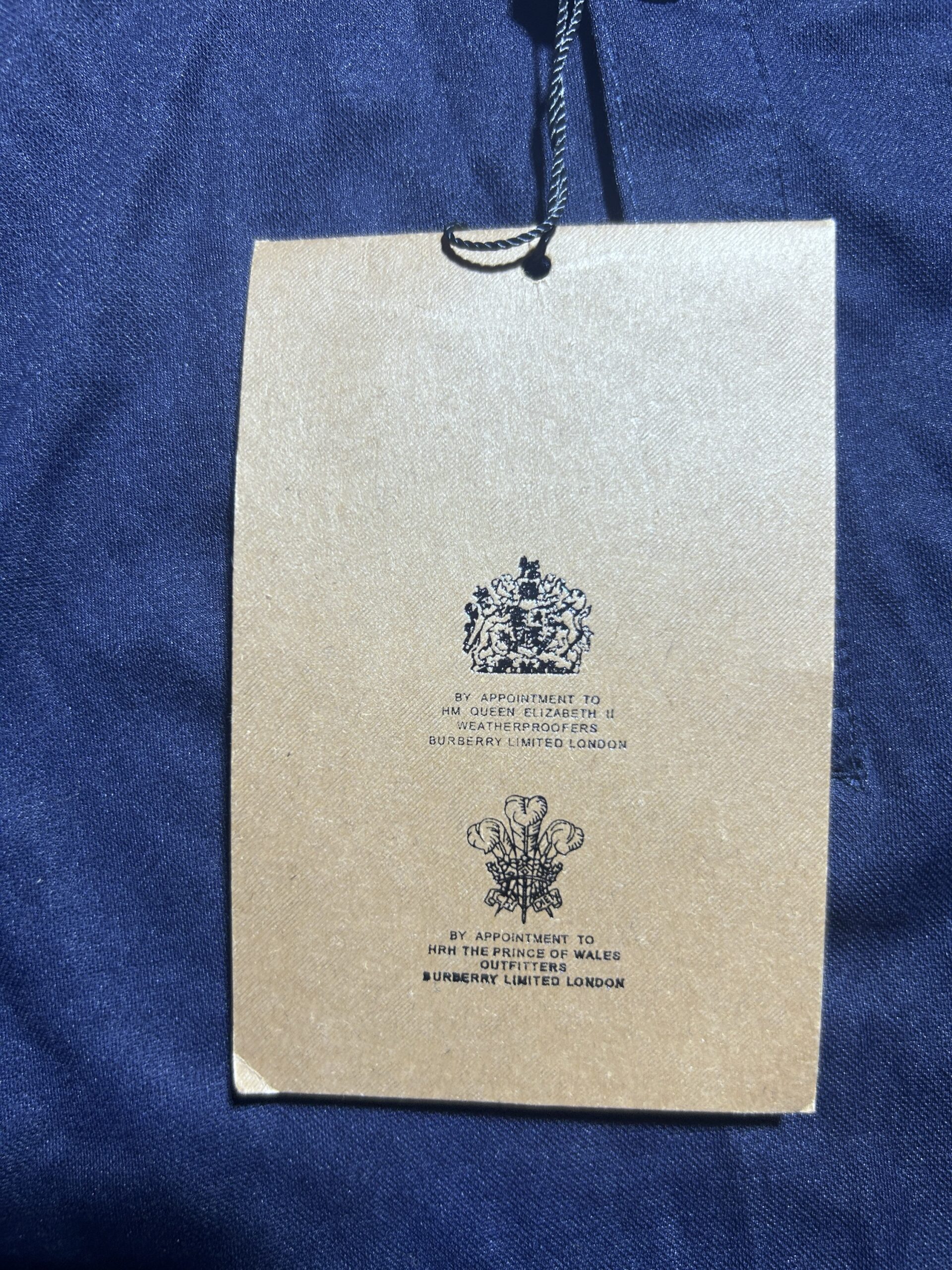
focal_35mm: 26
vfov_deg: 67.3
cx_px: 476
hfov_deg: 53.1
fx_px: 953
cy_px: 635
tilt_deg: -59.0
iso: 64
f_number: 1.5
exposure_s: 1/50
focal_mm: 5.7
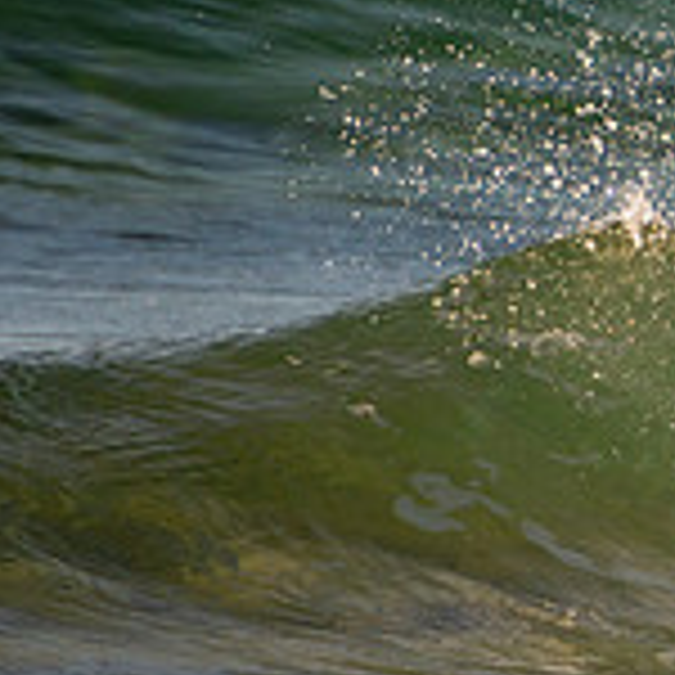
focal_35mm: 1975
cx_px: 1256
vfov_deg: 0.9
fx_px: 43571
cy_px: 254
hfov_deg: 0.9
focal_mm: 400
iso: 400
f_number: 5.6
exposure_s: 1/1250
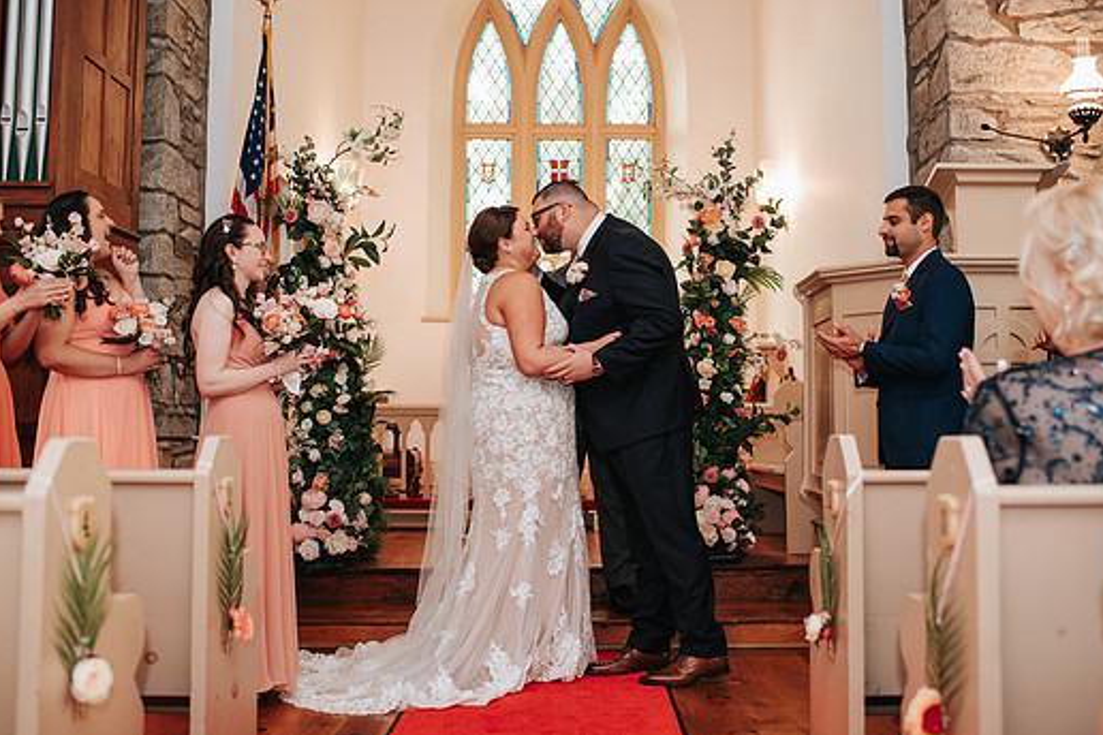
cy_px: 326
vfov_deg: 33.4
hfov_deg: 48.4
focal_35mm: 40
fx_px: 1225
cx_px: 579
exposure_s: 1/200
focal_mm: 35
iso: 1000
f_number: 2.8
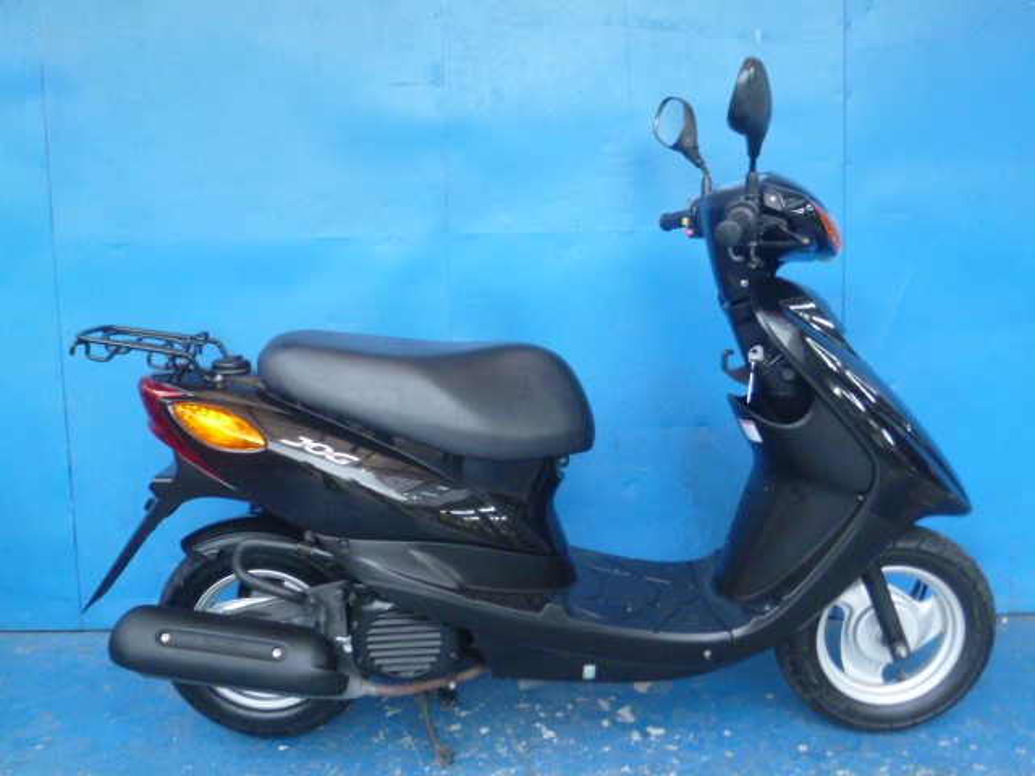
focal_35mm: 33
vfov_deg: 42.9
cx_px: 518
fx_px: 987
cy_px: 388
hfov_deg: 55.4
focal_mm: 5.8
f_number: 2.6
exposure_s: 1/40
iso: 400
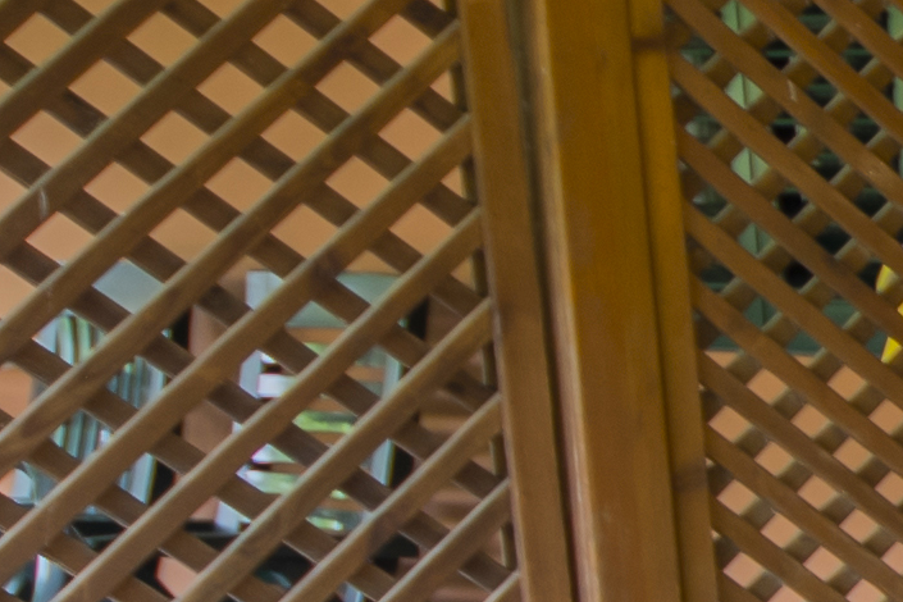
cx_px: 3465
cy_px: 621
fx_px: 3861
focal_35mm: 154
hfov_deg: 8.3
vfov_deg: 8.9
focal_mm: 13
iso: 100
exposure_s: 1/20
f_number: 4
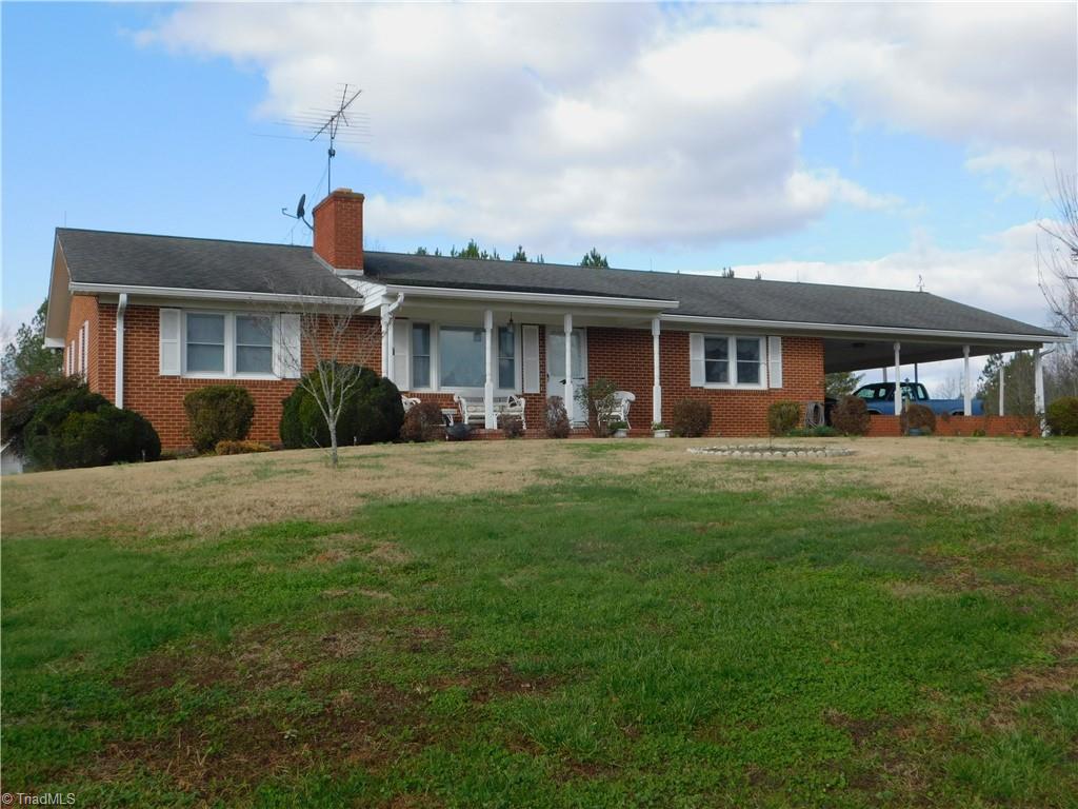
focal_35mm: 36
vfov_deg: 39.7
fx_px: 1121
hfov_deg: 51.4
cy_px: 404
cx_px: 539
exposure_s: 1/800
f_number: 3.5
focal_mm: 6.3
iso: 125
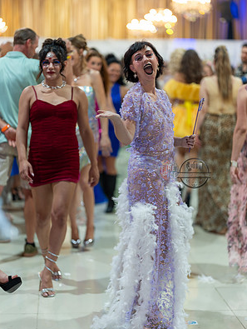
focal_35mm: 93
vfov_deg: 21.1
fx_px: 883
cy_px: 173
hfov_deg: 15.9
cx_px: 123
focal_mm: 85
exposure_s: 1/160
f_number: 1.4
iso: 200
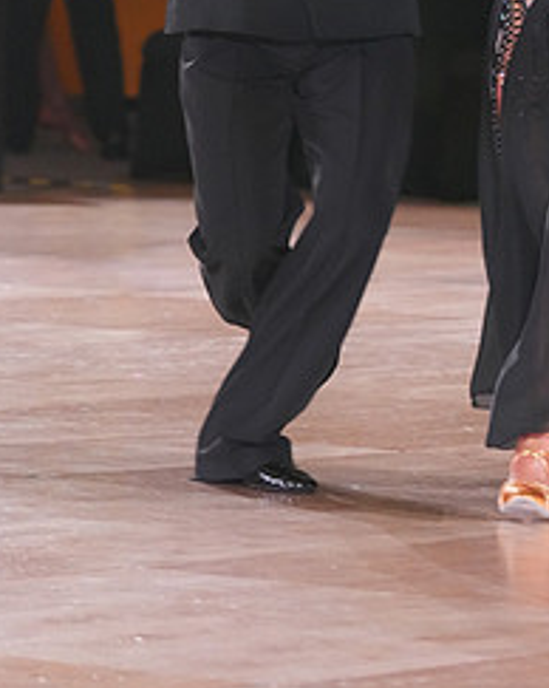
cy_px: -105
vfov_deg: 5.7
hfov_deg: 4.6
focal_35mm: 339
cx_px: 531
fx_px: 6894
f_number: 5
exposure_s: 1/250
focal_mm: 151
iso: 5000
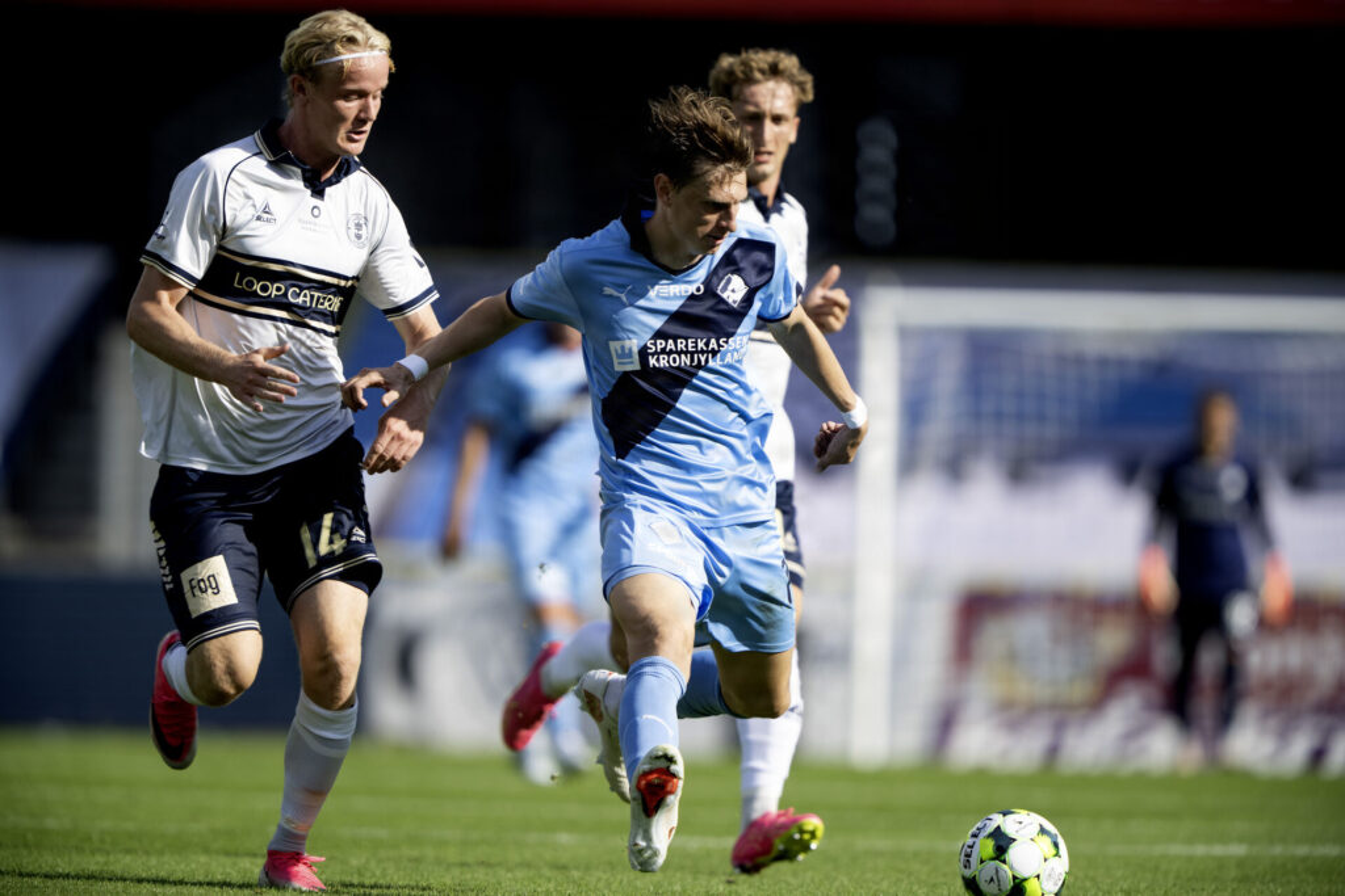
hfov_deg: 3.7
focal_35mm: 560
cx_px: 672
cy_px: 448
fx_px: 20924
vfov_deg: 2.5
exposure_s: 1/1600
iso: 320
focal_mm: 560
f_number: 4
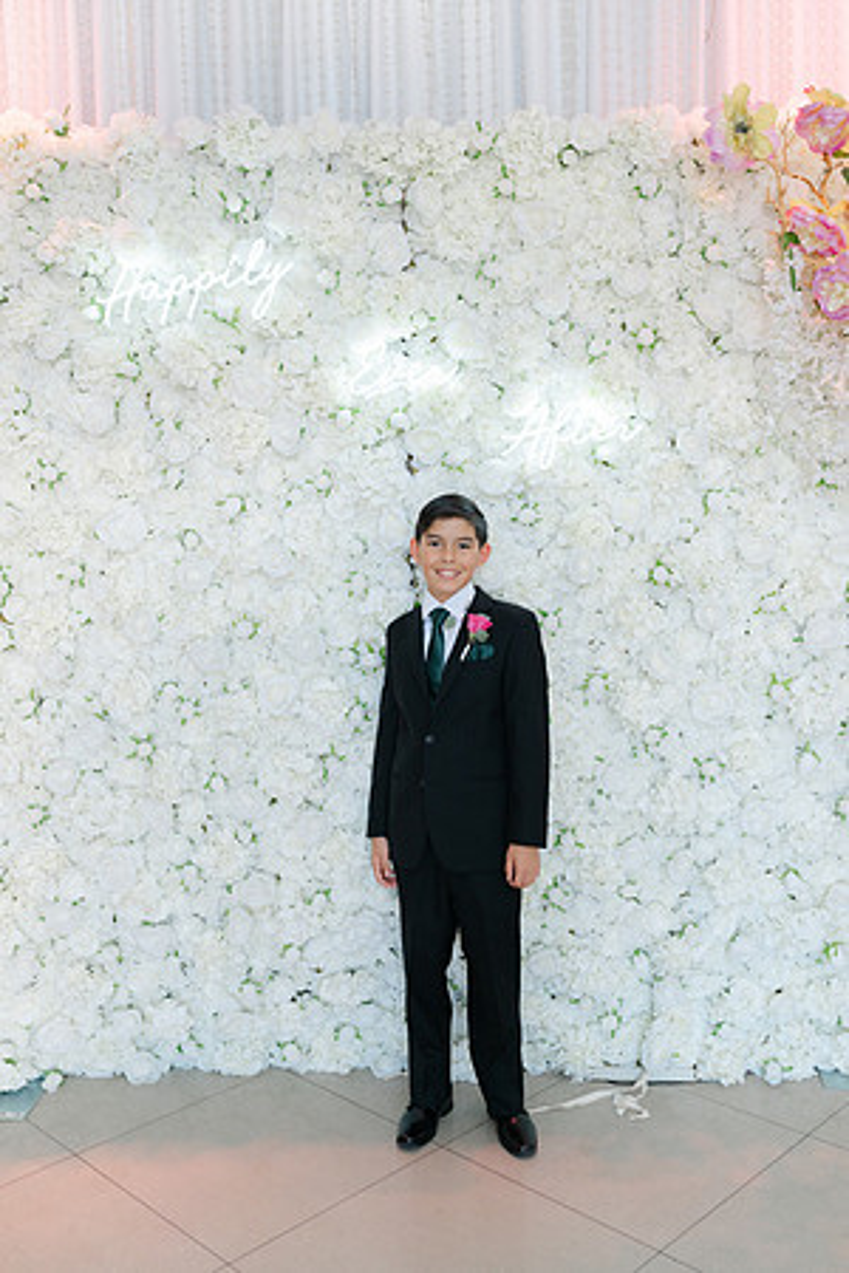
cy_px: 636
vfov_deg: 54.4
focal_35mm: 35
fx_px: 1238
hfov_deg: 37.9
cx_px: 424
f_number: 4
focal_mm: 35
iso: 400
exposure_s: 1/160
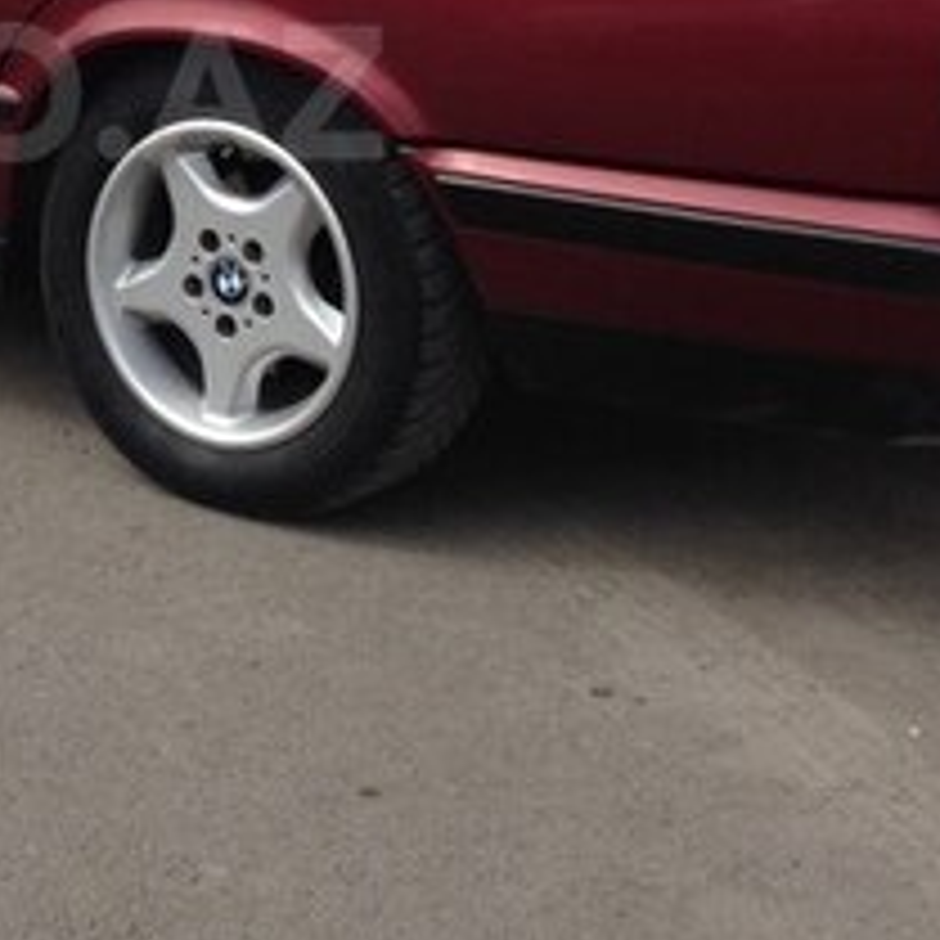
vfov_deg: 18.6
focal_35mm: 92
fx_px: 2826
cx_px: -76
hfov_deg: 18.2
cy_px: 92
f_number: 2.4
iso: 50
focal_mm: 4.12
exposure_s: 1/1550
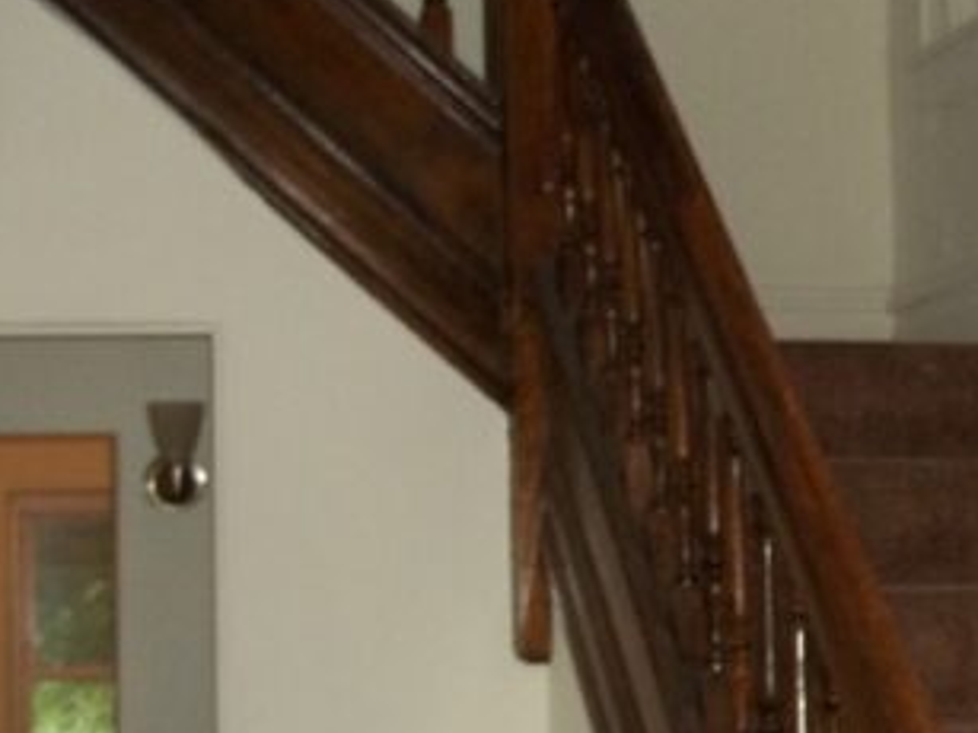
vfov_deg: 17.1
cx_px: 962
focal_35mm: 86
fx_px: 2429
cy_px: 526
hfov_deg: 22.0
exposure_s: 1/30
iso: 160
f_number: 3.3
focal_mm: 5.9
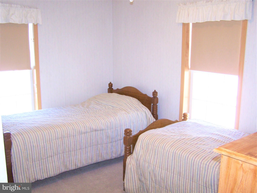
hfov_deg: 49.0
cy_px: 96
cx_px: 128
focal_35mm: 38
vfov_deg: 37.7
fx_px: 282
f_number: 2.8
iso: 140
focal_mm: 6.3
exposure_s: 1/60
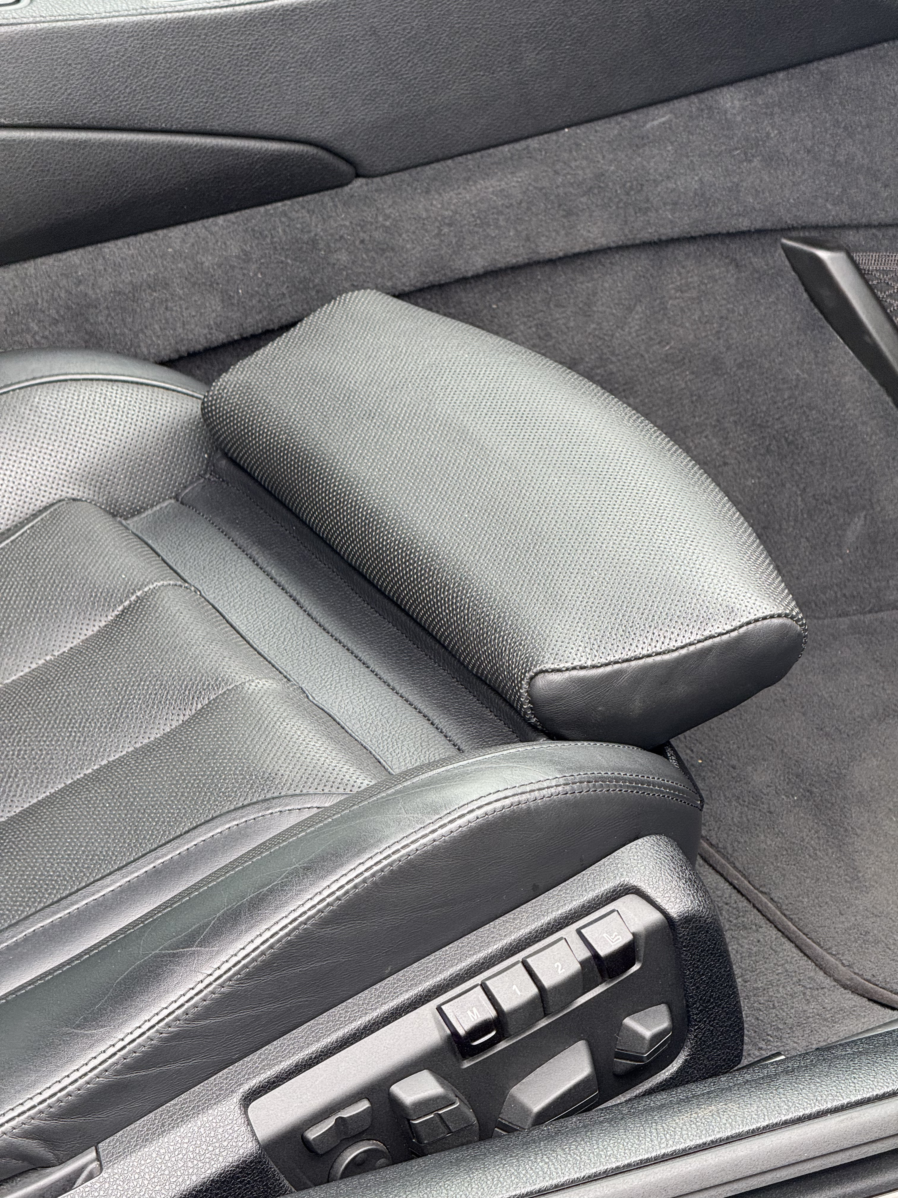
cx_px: 449
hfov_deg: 12.3
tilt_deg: -26.5
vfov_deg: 16.4
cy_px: 599
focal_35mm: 120
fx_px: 4151
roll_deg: -1.2
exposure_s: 1/99
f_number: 2.8
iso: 80
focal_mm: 15.66
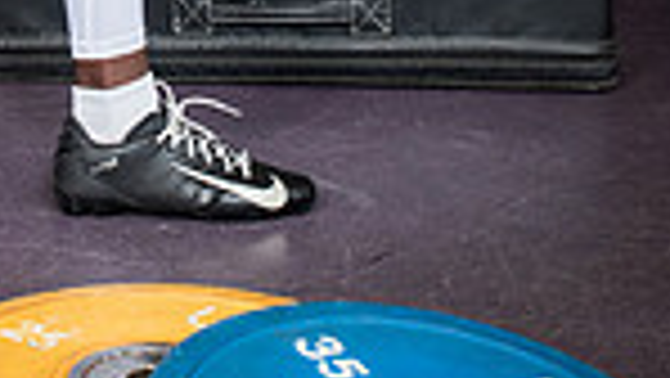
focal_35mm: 111
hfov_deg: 19.0
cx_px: 85
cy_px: -554
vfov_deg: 9.6
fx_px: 1973
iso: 500
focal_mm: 35
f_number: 5.6
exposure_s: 1/250
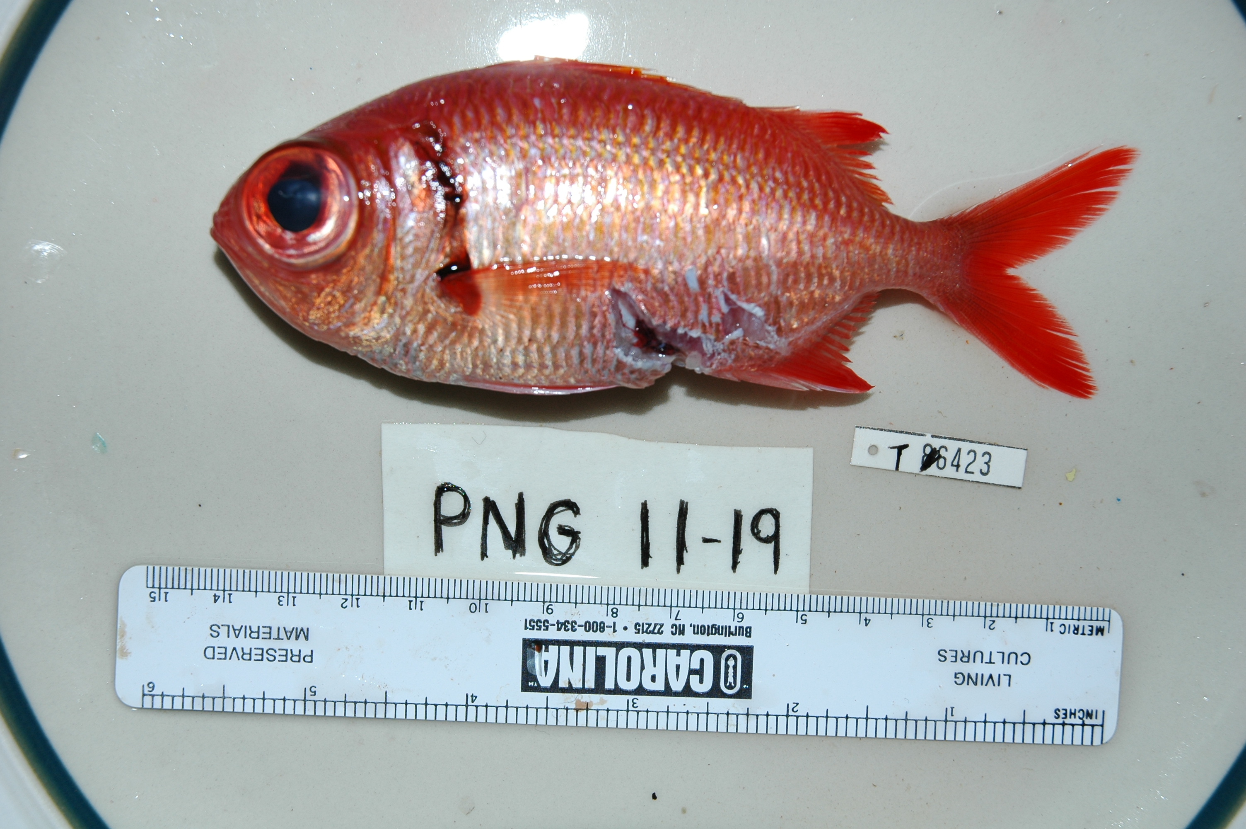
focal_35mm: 57
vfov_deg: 23.7
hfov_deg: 35.1
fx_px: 1971
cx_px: 623
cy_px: 414
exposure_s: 1/125
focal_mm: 38
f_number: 5.6
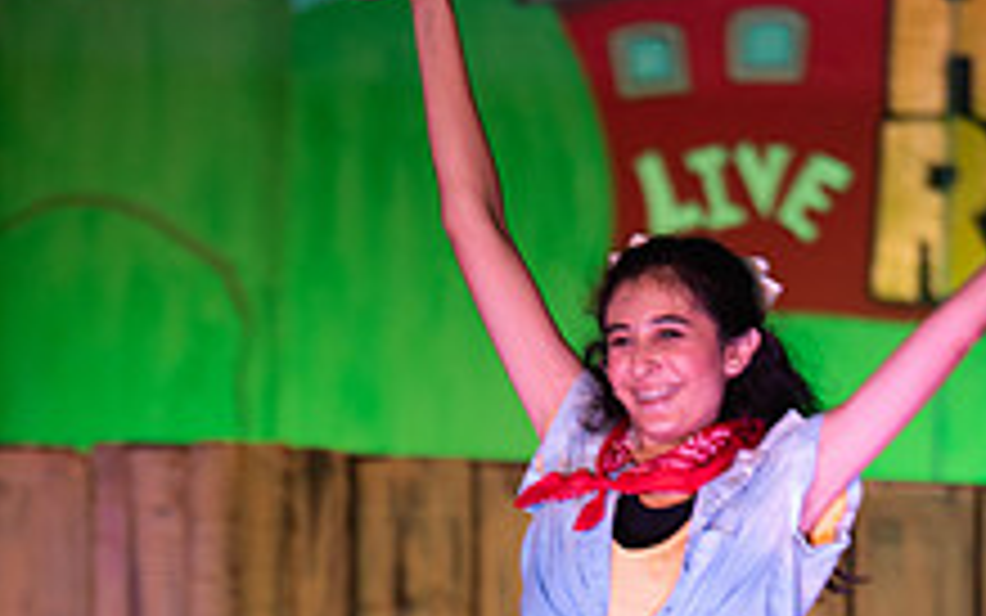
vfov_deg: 3.1
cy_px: 917
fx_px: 11235
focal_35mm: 418
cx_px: 671
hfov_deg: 5.0
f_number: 2.8
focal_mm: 200
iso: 900
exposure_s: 1/200
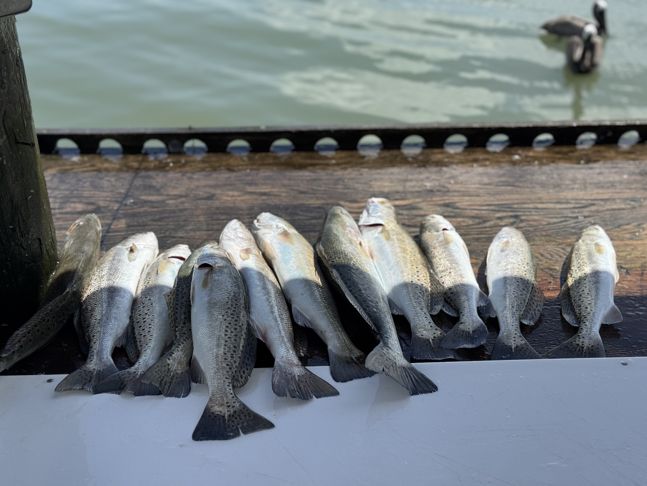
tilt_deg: -27.4
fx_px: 897
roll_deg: +1.3
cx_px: 324
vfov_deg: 30.3
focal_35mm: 48
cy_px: 243
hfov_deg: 39.7
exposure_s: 1/5376
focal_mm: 6.76
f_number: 1.78
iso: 64
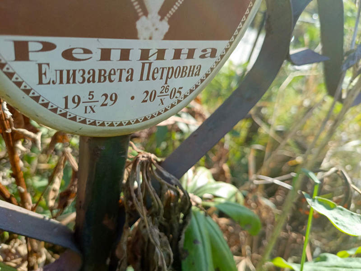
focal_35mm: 25
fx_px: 261
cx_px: 180
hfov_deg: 69.4
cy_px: 136
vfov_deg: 54.9
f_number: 1.69
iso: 113
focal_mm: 4.76
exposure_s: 1/291
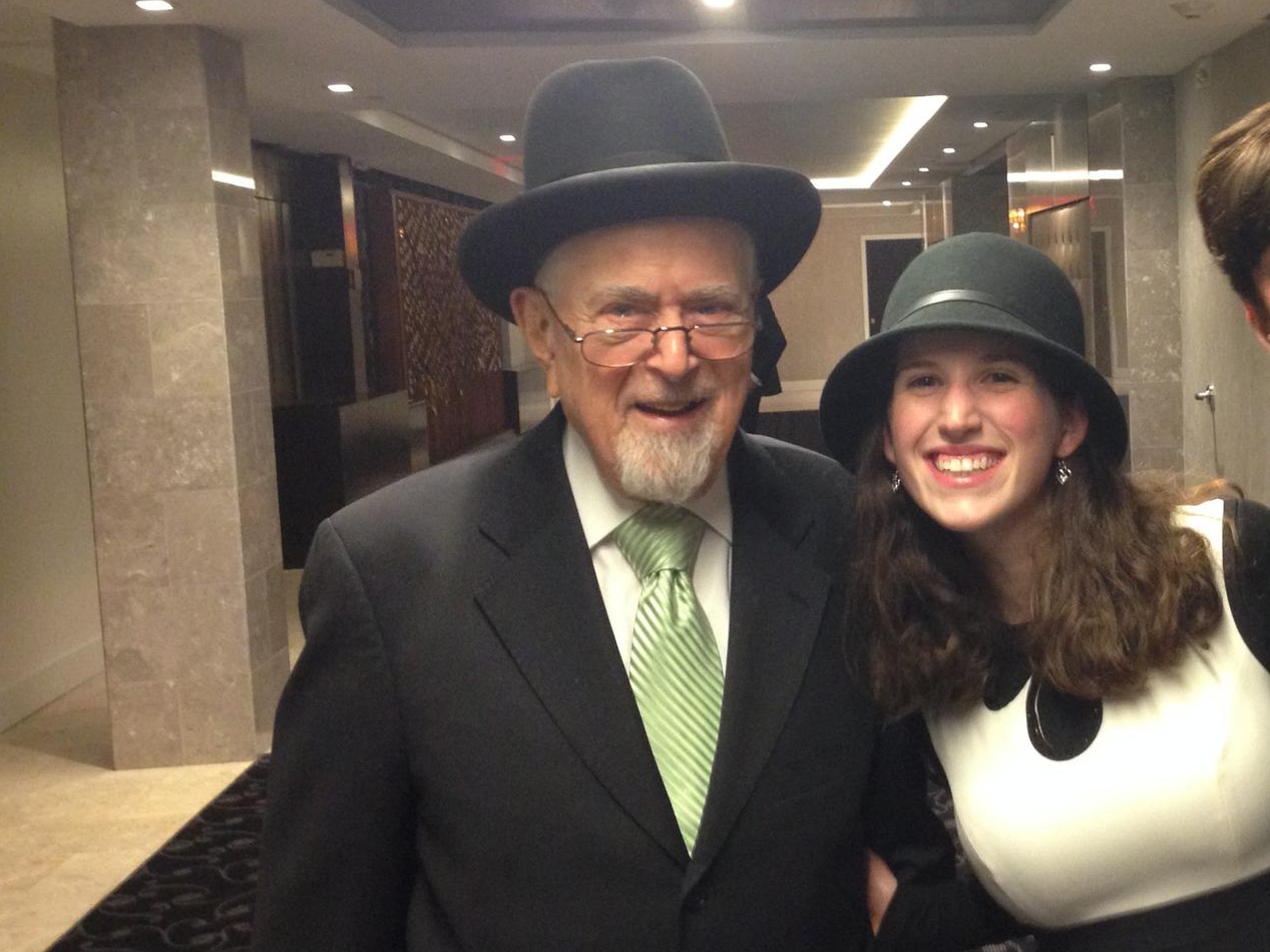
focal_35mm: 50
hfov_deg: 37.2
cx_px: 961
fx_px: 1834
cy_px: 437
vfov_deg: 29.1
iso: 320
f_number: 2.4
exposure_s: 1/20
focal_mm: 4.12
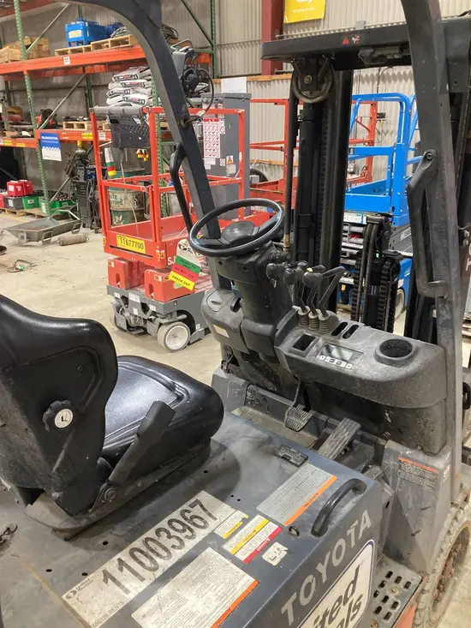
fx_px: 508
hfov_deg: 49.8
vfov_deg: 63.4
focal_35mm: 28
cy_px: 314
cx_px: 236
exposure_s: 1/40
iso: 250
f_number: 1.8
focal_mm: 3.99
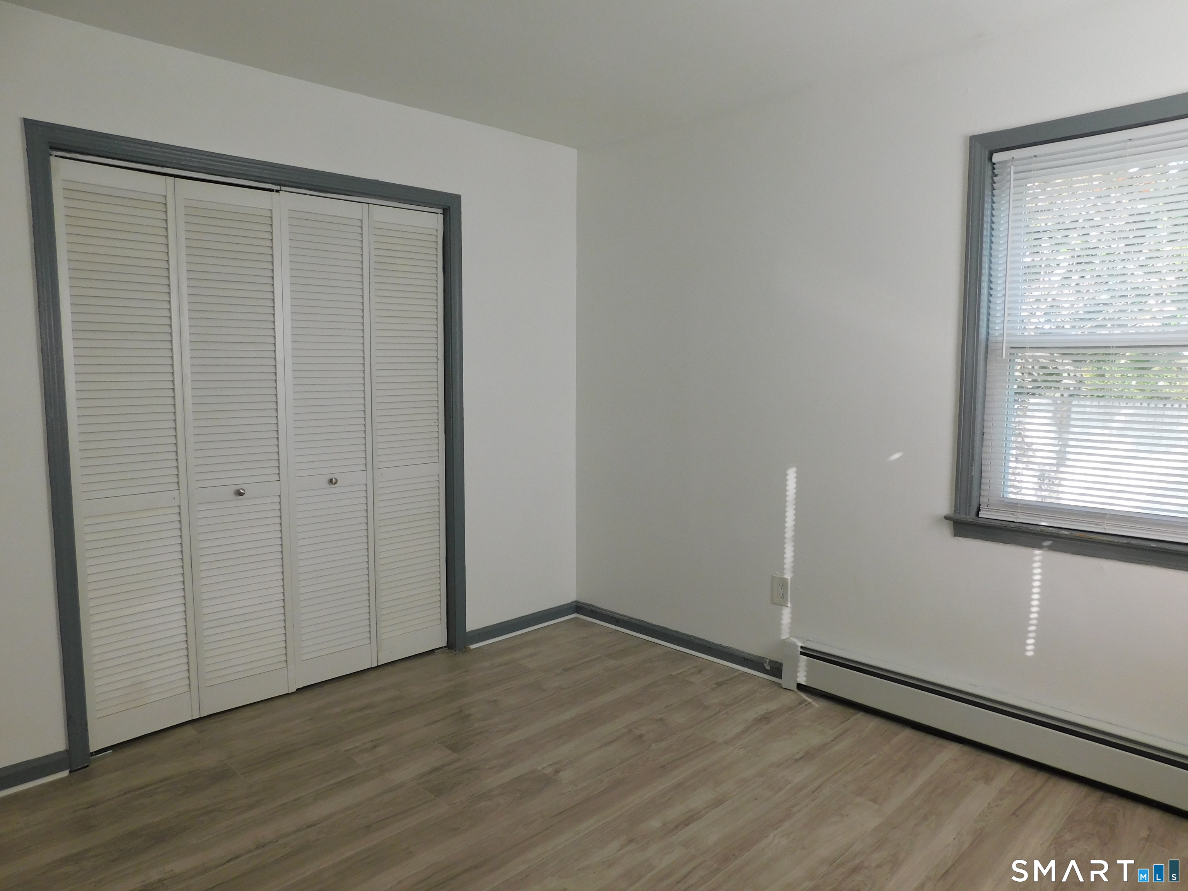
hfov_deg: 73.9
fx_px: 789
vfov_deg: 58.9
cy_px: 446
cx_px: 594
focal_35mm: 23
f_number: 3
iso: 125
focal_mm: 4
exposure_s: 1/80
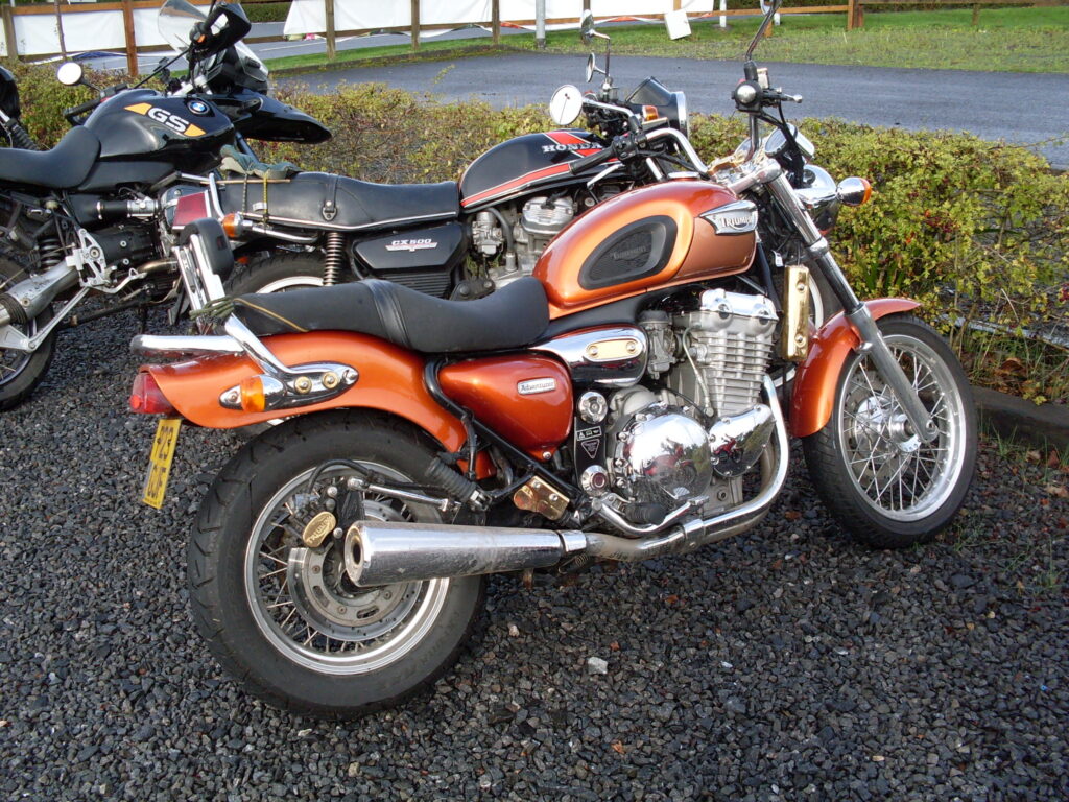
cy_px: 401
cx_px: 534
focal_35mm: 38
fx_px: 1174
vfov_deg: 37.7
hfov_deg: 49.0
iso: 80
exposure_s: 1/350
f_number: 2.8
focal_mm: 6.3
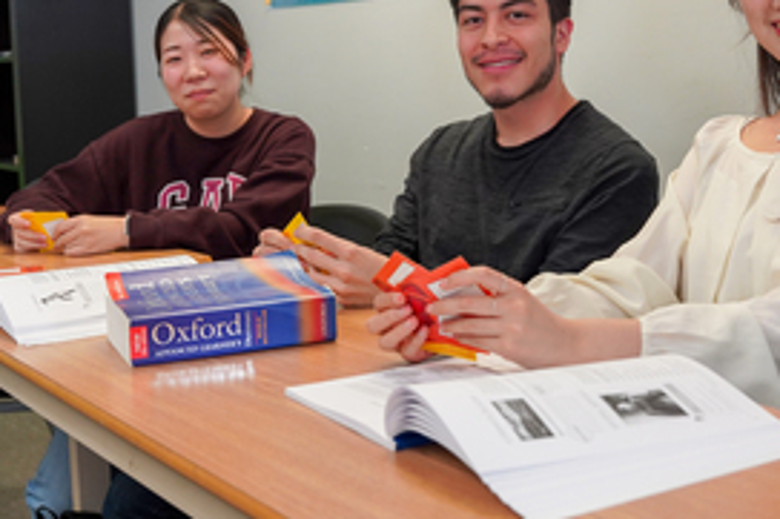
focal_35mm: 58
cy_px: 102
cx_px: 393
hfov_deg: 34.8
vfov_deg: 23.2
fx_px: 1246
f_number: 4
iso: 1250
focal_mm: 31.3
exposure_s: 1/160
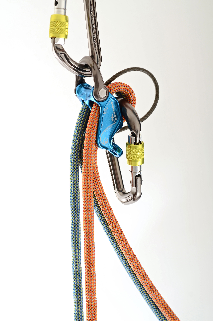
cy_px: 160
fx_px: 802
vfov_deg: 22.7
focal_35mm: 90
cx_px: 106
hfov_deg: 15.1
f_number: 8
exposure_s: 1/250
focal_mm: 60
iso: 100
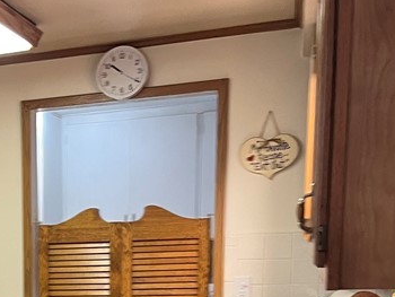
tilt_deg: -13.0
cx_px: -82
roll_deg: +3.5
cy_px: 375
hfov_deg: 23.4
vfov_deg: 18.2
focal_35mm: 76
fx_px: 868
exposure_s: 1/60
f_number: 1.6
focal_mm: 5.1
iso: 160
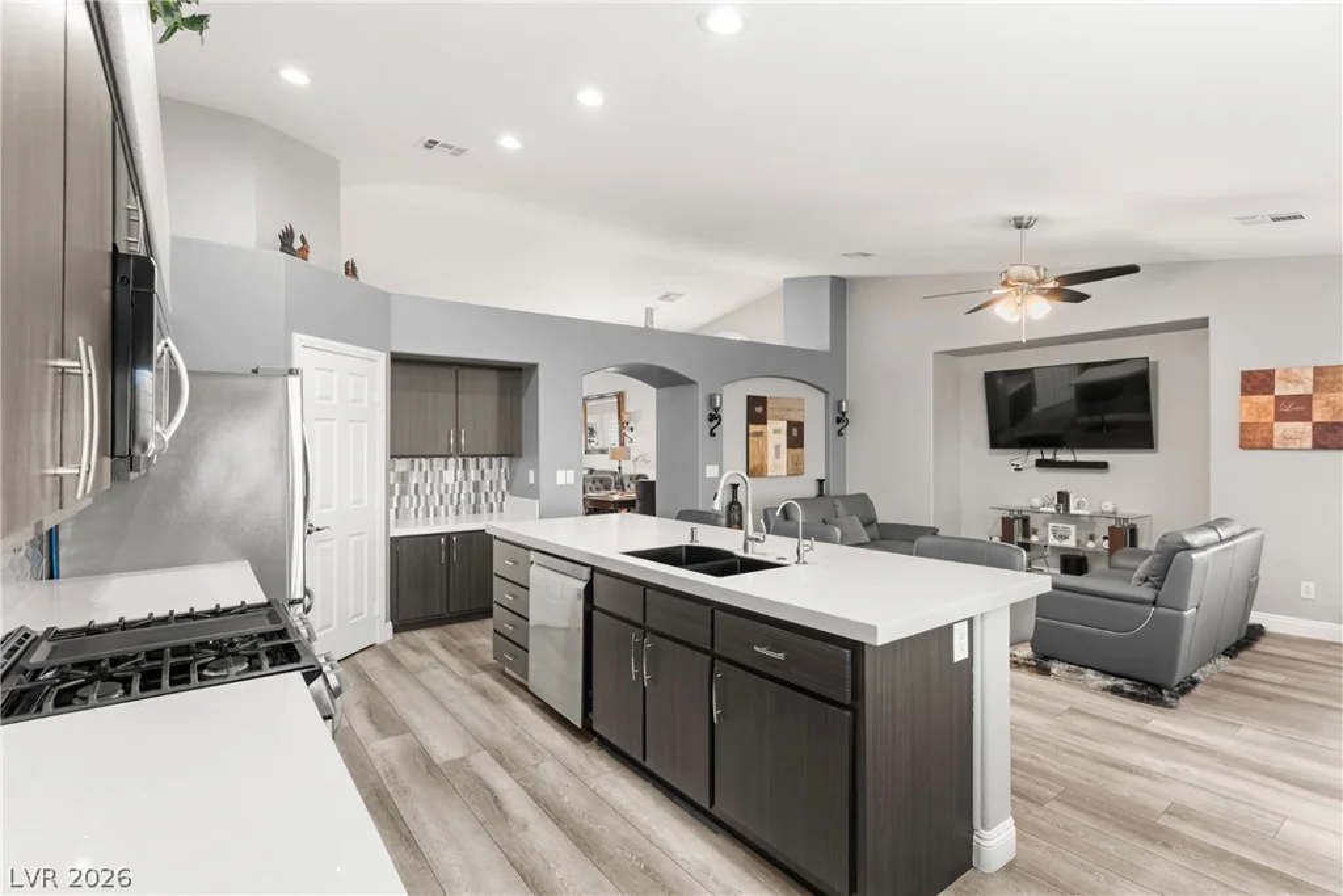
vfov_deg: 70.5
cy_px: 448
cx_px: 672
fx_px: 634
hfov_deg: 93.3
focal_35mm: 17
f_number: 8
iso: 400
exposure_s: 1/5
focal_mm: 17
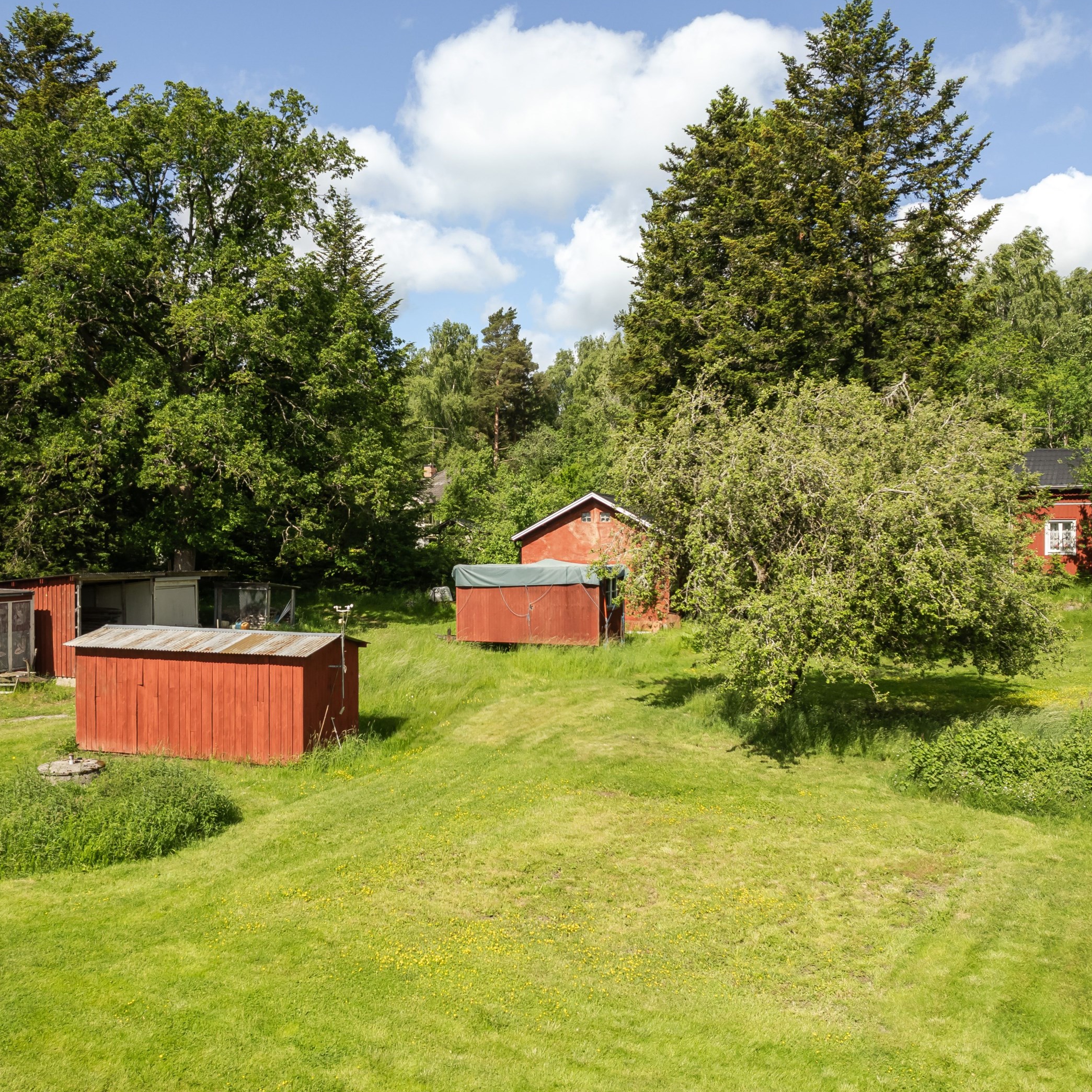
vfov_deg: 55.6
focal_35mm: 29
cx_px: 529
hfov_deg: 55.6
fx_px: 1035
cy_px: 533
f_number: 2.8
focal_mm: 8.38
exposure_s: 1/320
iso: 100
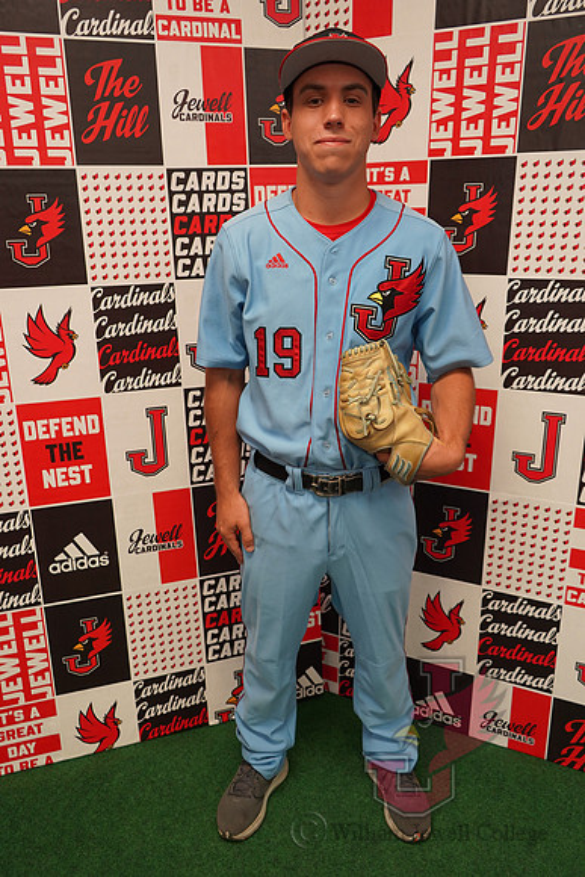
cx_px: 292
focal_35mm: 28
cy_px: 438
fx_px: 682
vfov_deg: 65.5
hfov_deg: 46.4
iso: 1000
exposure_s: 1/160
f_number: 4
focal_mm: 28
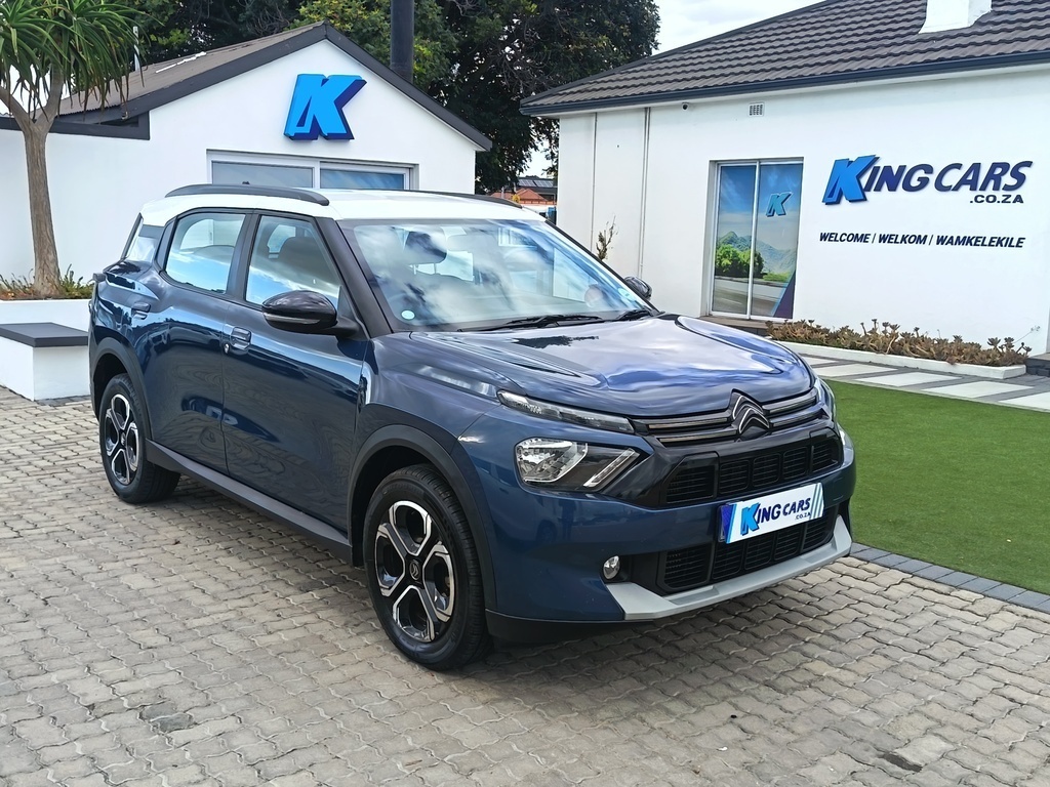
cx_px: 525
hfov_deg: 52.6
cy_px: 394
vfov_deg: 40.7
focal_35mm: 35
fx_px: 1062
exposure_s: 1/203
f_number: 1.75
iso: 100
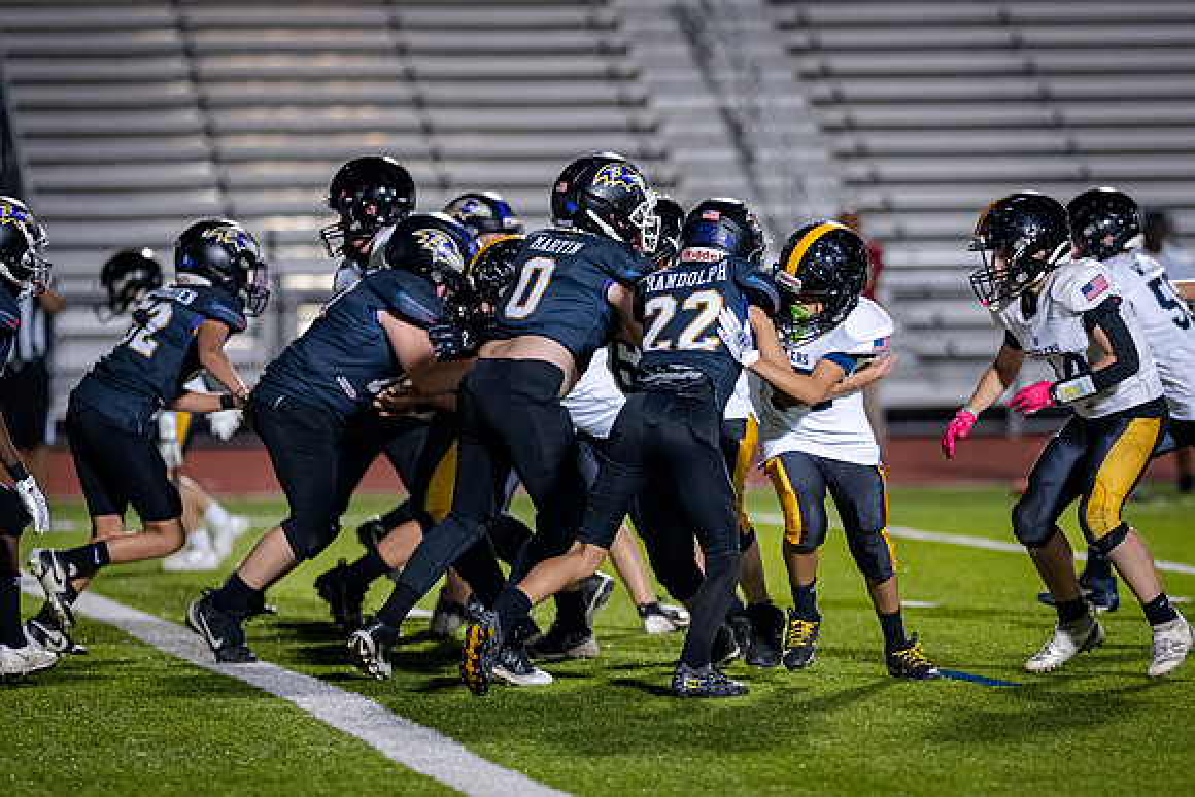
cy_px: 433
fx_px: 9033
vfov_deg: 5.1
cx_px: 678
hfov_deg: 7.6
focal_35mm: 272
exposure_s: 1/1250
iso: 2000
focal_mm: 135
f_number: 1.8
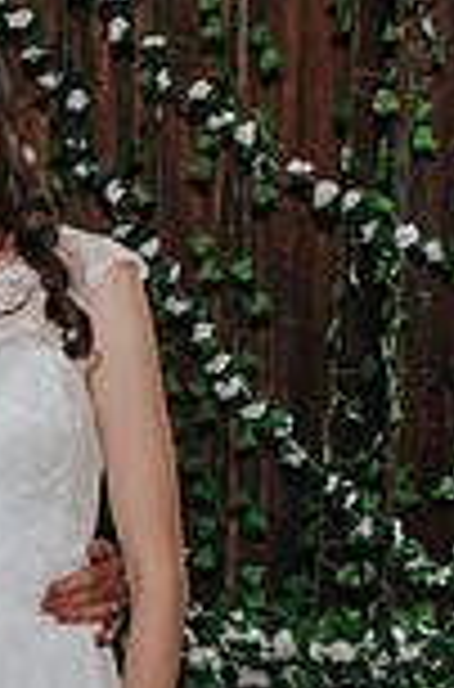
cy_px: 917
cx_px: -204
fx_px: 3104
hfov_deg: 8.2
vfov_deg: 12.2
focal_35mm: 163
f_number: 4.5
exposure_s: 1/200
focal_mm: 35
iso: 1000
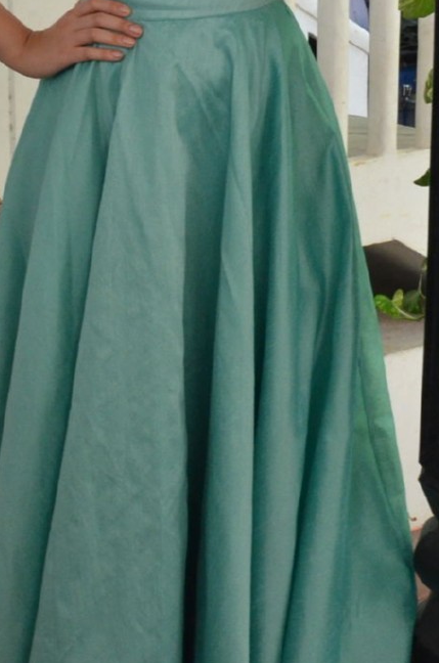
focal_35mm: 84
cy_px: 141
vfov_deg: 23.9
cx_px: 100
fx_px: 1544
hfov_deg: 16.1
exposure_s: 1/125
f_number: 9
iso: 2000
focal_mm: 24
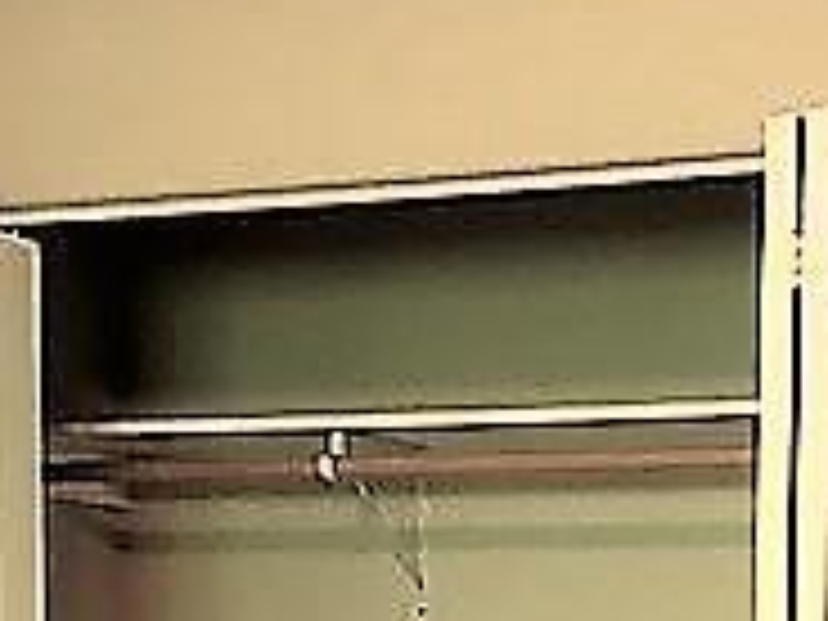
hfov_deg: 19.2
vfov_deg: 13.5
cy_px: 1022
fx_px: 2416
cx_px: 680
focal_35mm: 101
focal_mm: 4.15
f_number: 2.2
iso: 64
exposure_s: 1/30
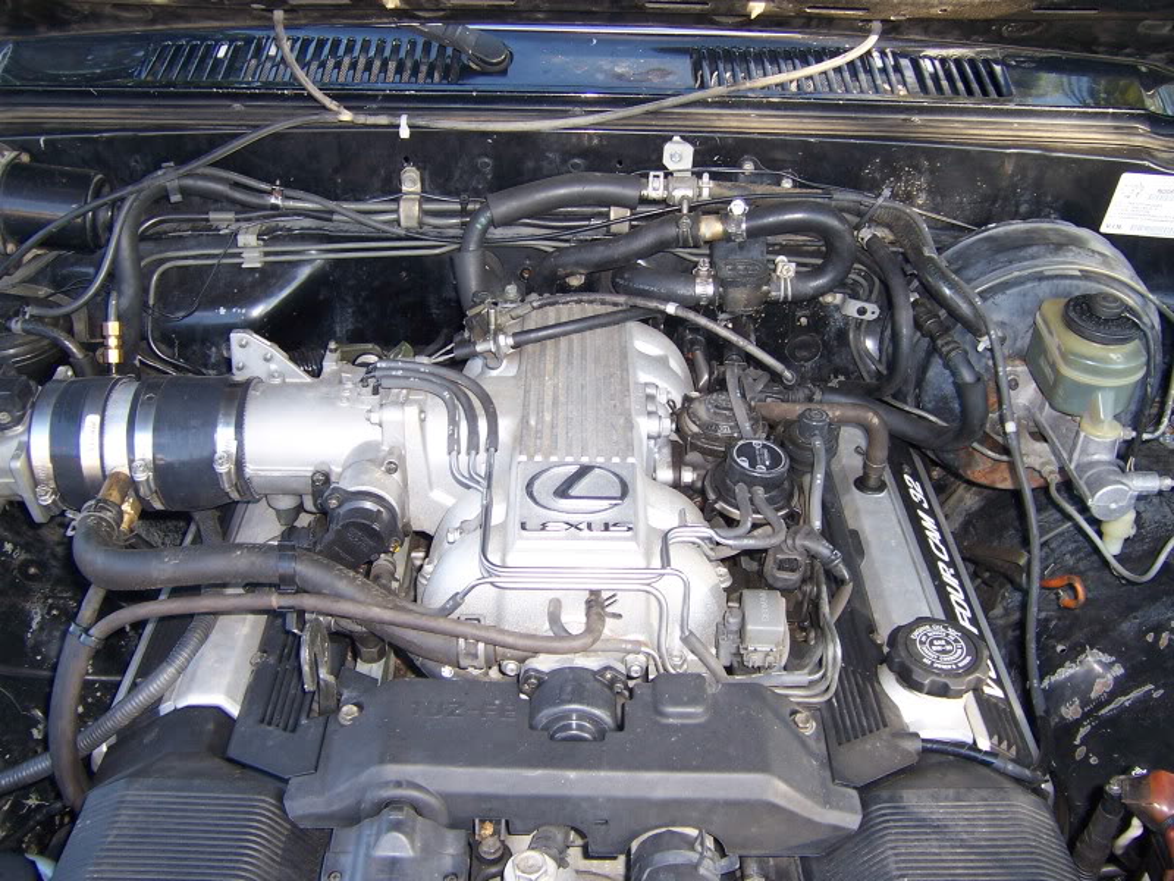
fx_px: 1119
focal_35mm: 33
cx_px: 587
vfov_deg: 42.9
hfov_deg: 55.4
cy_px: 440
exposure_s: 1/60
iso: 80
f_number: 2.8
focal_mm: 5.5
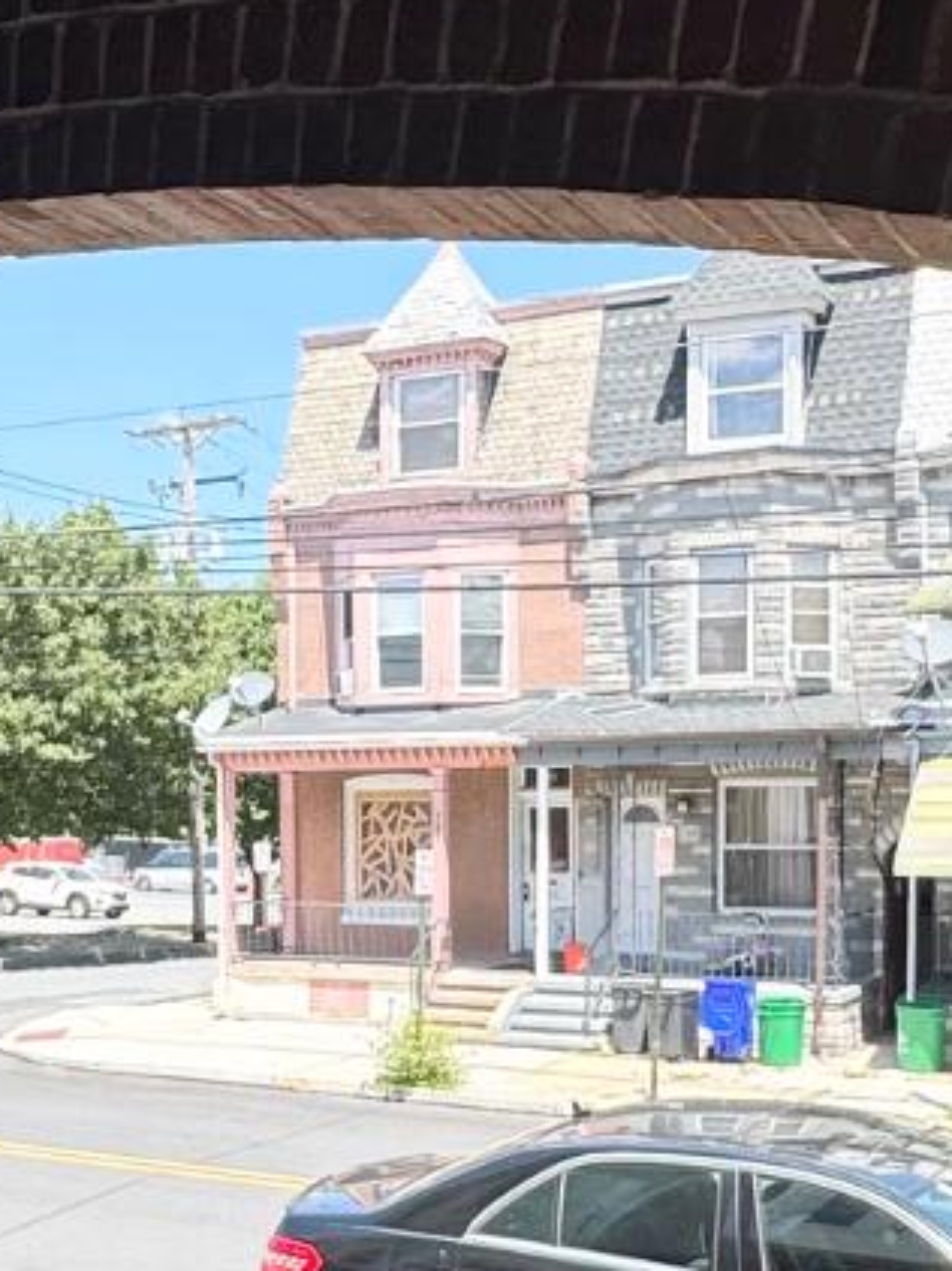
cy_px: 885
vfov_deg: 37.0
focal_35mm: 51
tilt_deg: -2.5
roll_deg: +0.0
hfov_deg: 28.5
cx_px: 437
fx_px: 1872
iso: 50
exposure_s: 1/944
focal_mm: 2.22
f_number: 2.2
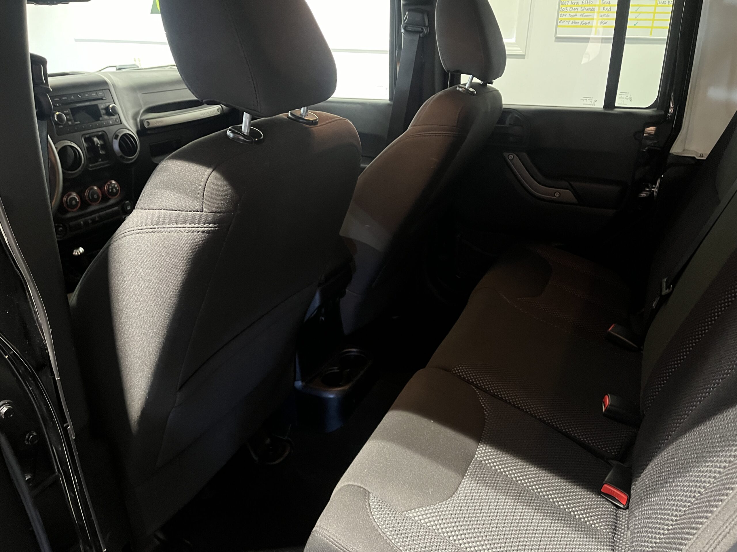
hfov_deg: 67.3
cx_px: 368
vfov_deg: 53.1
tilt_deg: -23.0
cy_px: 276
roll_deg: +1.0
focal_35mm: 26
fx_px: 554
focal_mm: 5.1
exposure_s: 1/30
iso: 800
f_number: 1.6
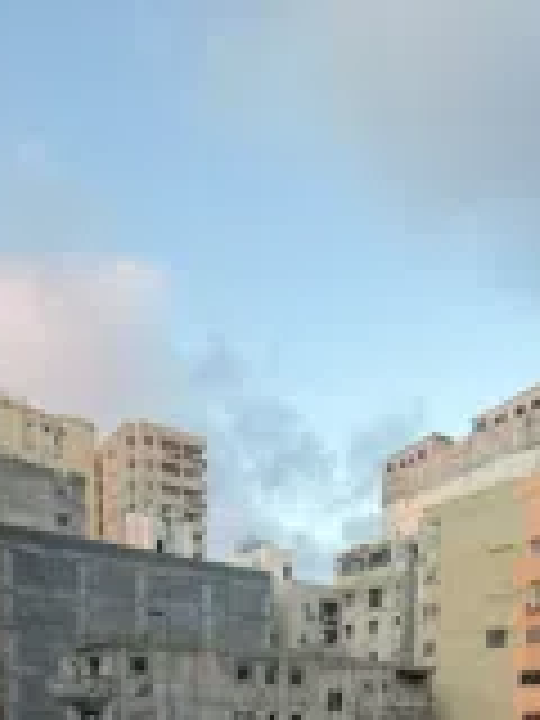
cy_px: 828
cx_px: 324
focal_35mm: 35
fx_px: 728
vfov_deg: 40.2
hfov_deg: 40.5
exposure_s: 1/99
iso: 160
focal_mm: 2.22
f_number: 2.2
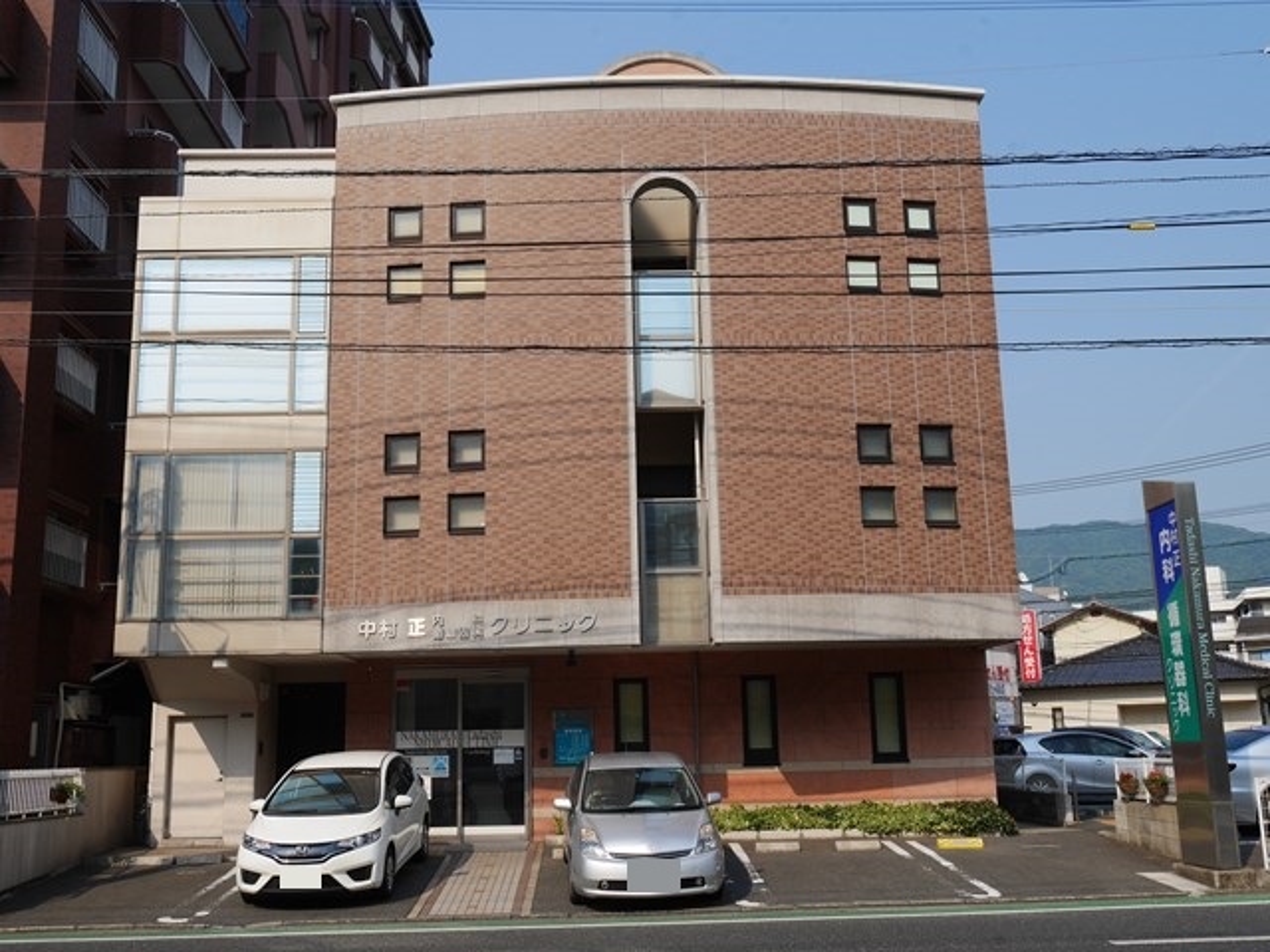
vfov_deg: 39.7
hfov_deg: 51.4
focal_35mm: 36
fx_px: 1321
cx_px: 635
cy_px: 476
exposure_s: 1/400
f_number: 9
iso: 200
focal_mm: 18
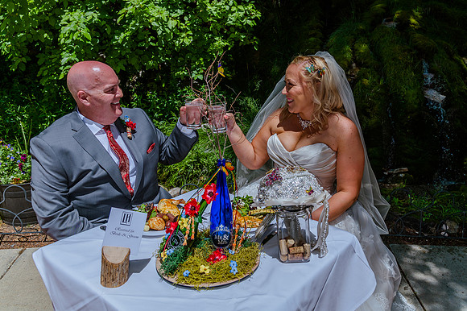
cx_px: 243
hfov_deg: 64.0
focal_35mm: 29
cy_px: 126
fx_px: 373
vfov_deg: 45.0
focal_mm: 24
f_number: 6.3
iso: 160
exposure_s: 1/1600
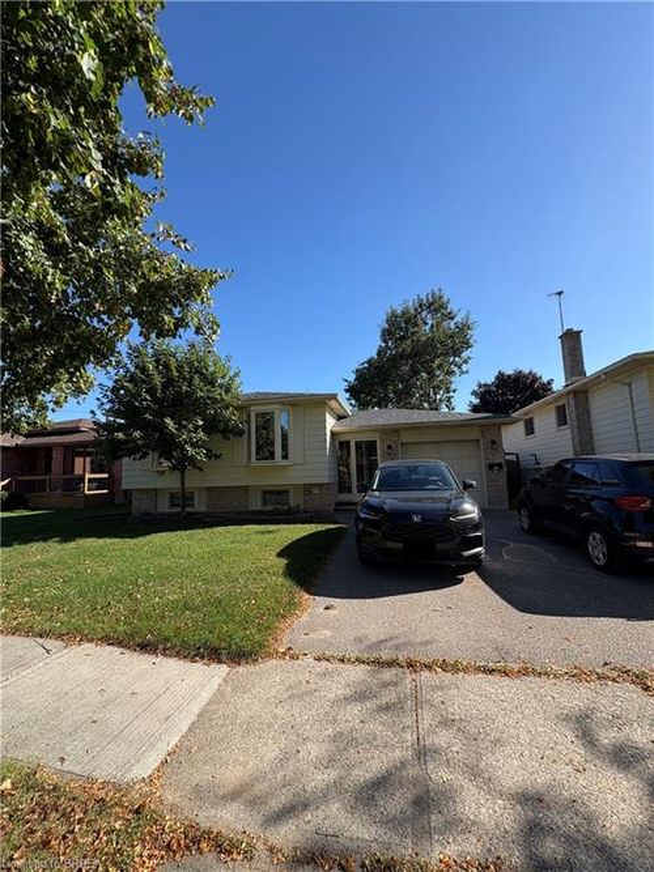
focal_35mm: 14
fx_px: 353
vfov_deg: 102.1
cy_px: 436
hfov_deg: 85.7
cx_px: 327
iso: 40
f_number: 2.2
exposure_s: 1/879
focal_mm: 2.22
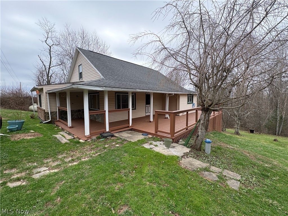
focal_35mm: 14
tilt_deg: -3.3
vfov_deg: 85.7
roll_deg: +0.5
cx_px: 144
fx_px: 116
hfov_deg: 102.1
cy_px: 108
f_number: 2.2
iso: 64
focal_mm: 2.22
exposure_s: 1/515
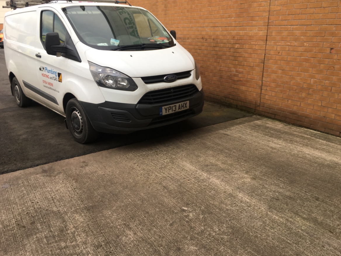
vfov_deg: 46.8
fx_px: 296
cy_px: 125
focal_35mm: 30
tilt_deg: -17.4
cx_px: 175
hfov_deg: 60.0
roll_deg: +0.5
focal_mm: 4.15
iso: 40
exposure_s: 1/100
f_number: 2.2
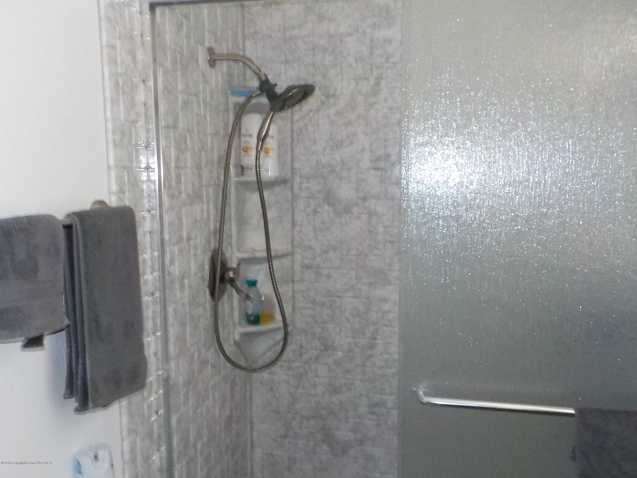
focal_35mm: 30
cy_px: 239
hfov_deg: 60.0
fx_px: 552
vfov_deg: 46.8
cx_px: 318
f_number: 3.3
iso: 800
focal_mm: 4.1
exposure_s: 1/6
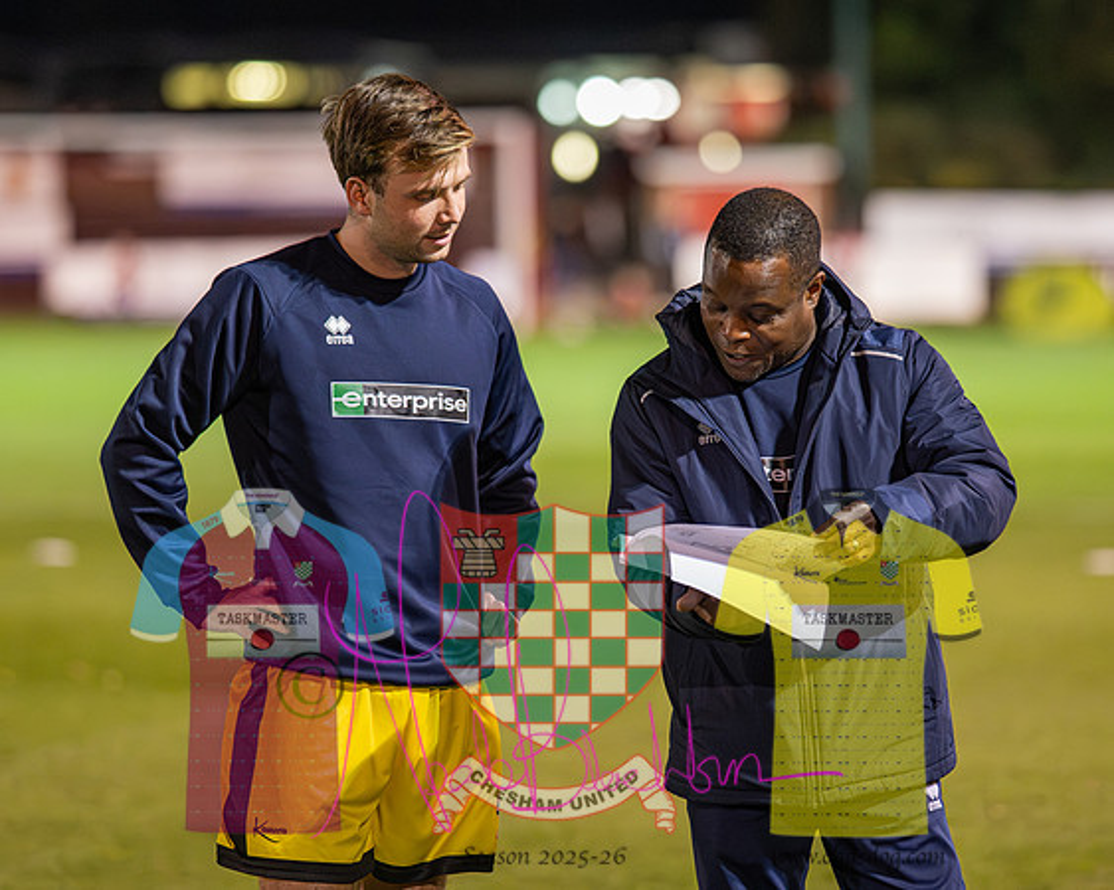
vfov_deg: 6.8
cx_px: 630
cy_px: 445
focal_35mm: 228
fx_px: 7501
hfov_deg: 8.5
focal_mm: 135
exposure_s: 1/500
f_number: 1.8
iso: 5000
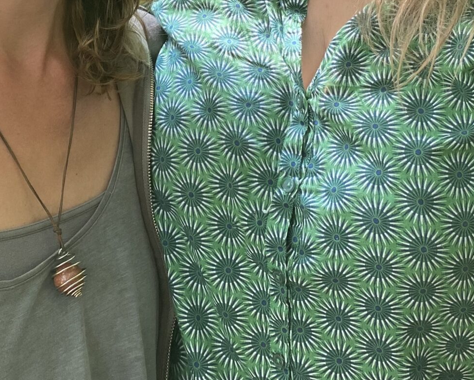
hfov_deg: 28.3
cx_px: 194
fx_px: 940
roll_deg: -0.4
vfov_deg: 21.2
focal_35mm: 67
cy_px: -79
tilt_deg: -5.4
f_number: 1.8
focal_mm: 4.25
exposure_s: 1/121
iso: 100
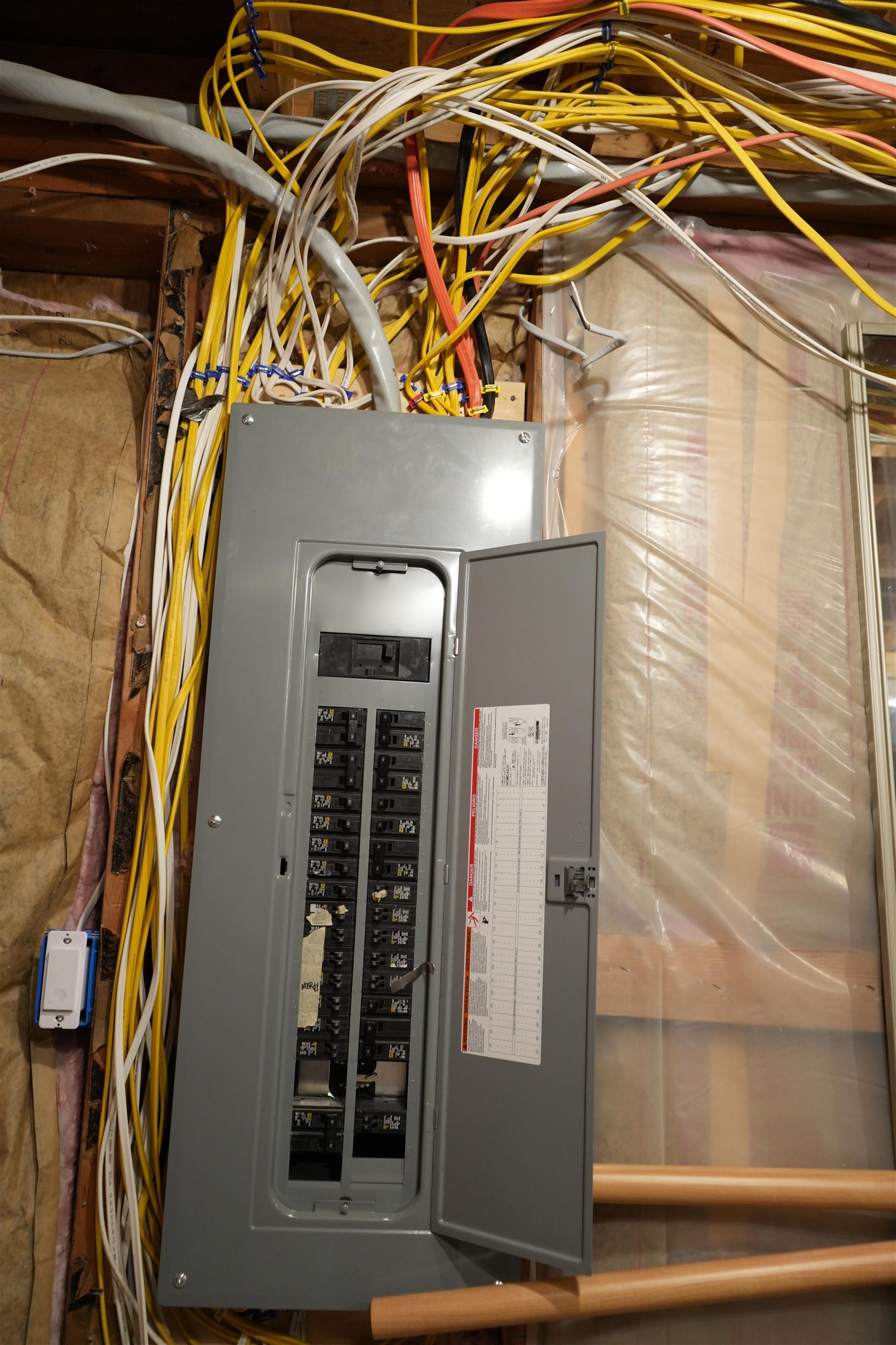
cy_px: 672
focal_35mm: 28
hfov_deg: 46.4
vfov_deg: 65.5
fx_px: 1045
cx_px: 448
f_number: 3.5
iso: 2000
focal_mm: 28
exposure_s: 1/160
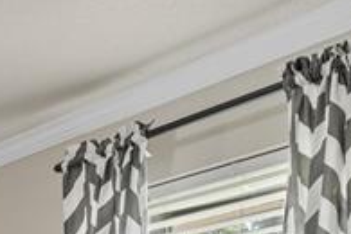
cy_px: 452
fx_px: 819
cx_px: -342
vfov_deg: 14.0
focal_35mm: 84
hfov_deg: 17.6
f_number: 6.3
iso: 200
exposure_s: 1/5
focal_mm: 16
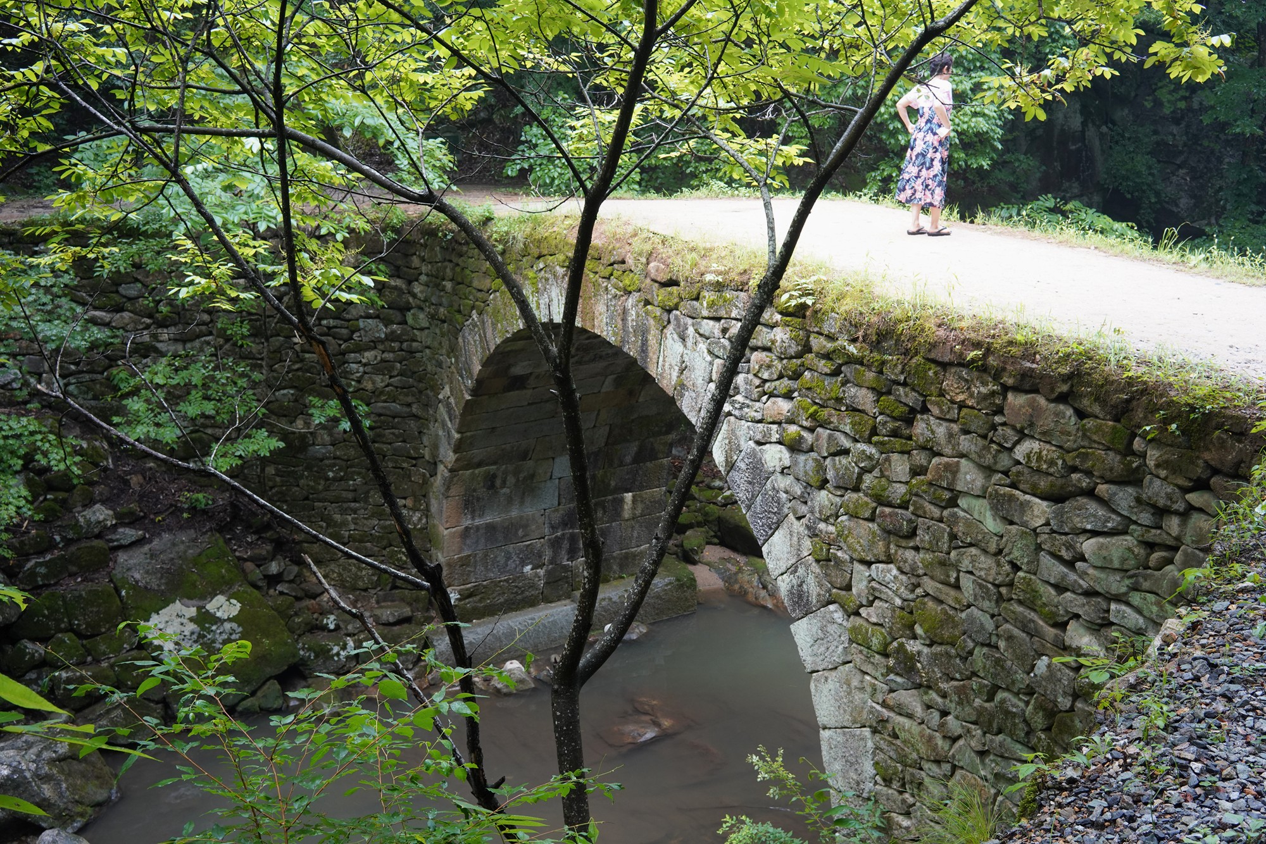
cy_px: 422
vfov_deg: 37.9
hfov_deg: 54.4
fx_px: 1231
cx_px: 633
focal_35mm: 35
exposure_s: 1/100
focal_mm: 35
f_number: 8
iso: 800
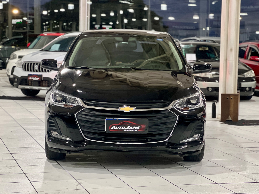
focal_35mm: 77
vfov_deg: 19.1
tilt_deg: -4.6
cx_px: 130
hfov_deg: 25.3
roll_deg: -1.0
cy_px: 97
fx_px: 576
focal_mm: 9
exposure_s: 1/30
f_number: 2.8
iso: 400
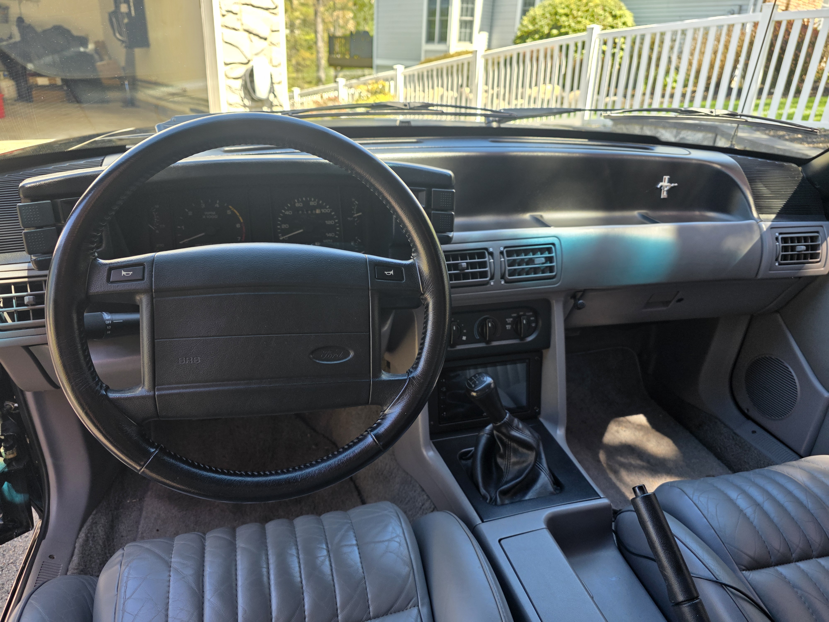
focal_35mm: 23
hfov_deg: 73.9
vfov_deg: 58.9
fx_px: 551
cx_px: 414
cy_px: 311
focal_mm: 6.3
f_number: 1.7
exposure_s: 1/180
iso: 64
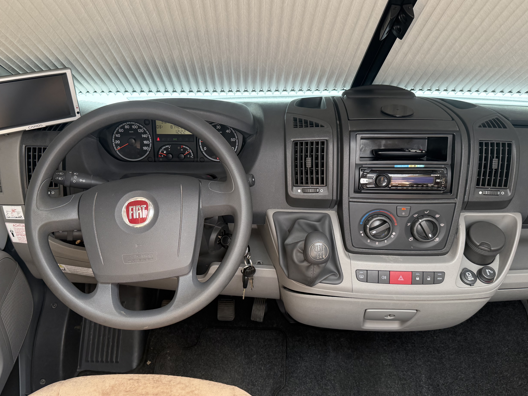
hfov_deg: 63.4
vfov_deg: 49.7
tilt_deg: -38.1
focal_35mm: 28
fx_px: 427
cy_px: 197
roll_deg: -2.9
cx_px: 248
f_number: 1.78
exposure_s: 1/242
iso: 200
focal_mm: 6.76
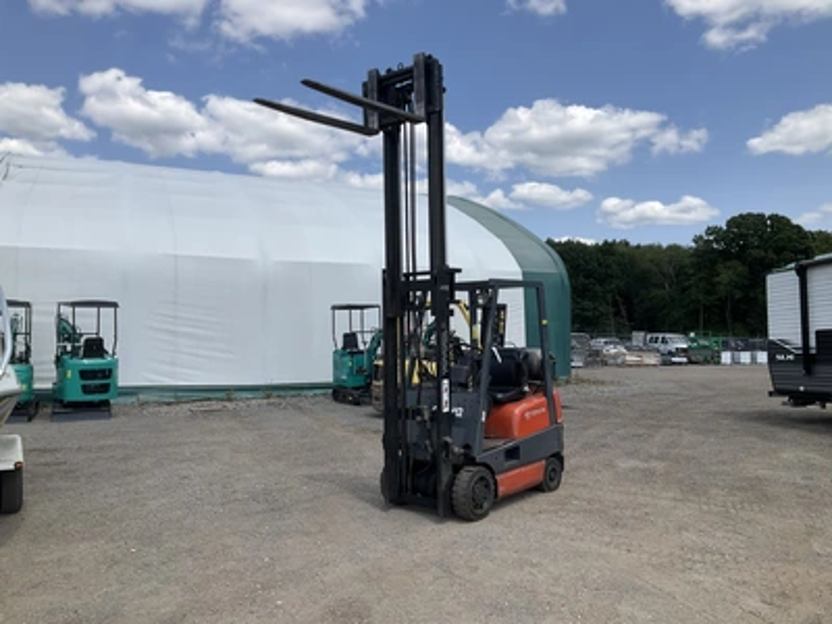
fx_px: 697
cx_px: 416
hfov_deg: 61.7
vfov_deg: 48.2
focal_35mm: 29
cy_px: 312
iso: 25
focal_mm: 3
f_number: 1.8
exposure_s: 1/2427
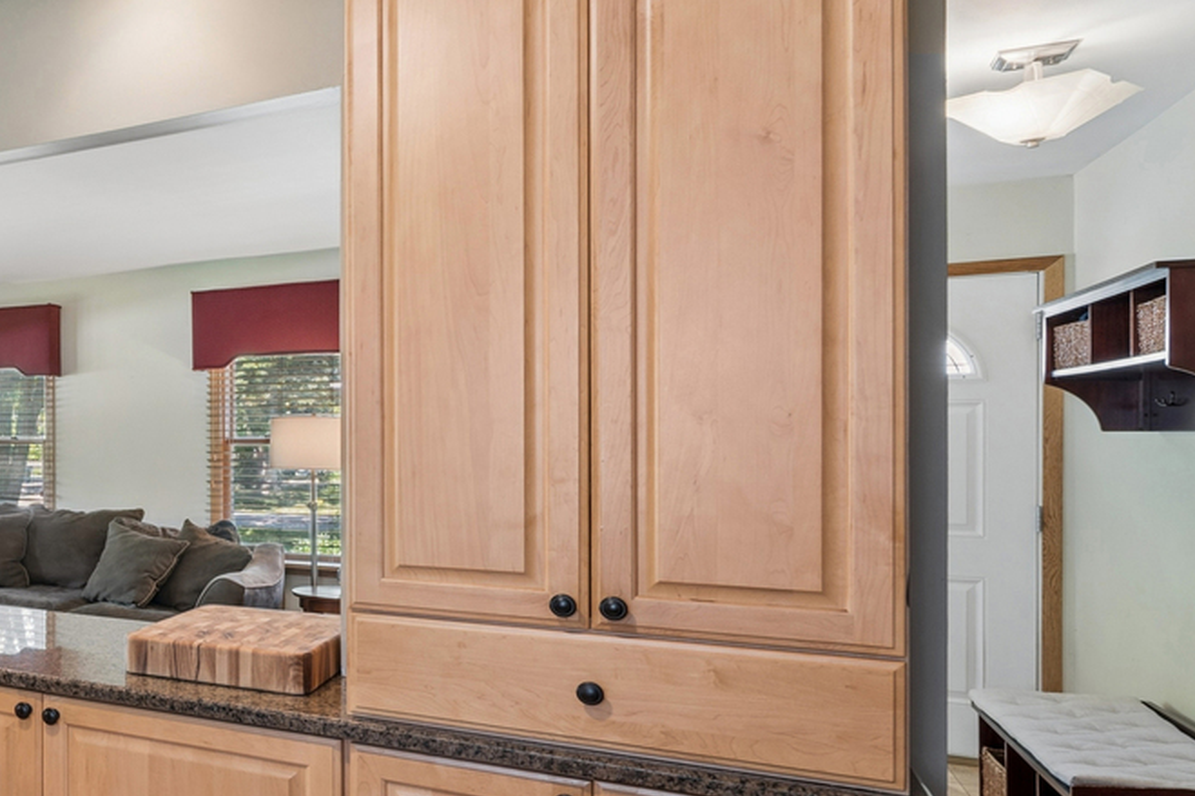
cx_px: -131
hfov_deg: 44.3
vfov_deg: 40.8
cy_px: 500
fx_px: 1062
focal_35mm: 32
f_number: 8
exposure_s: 1/6
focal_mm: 13
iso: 400
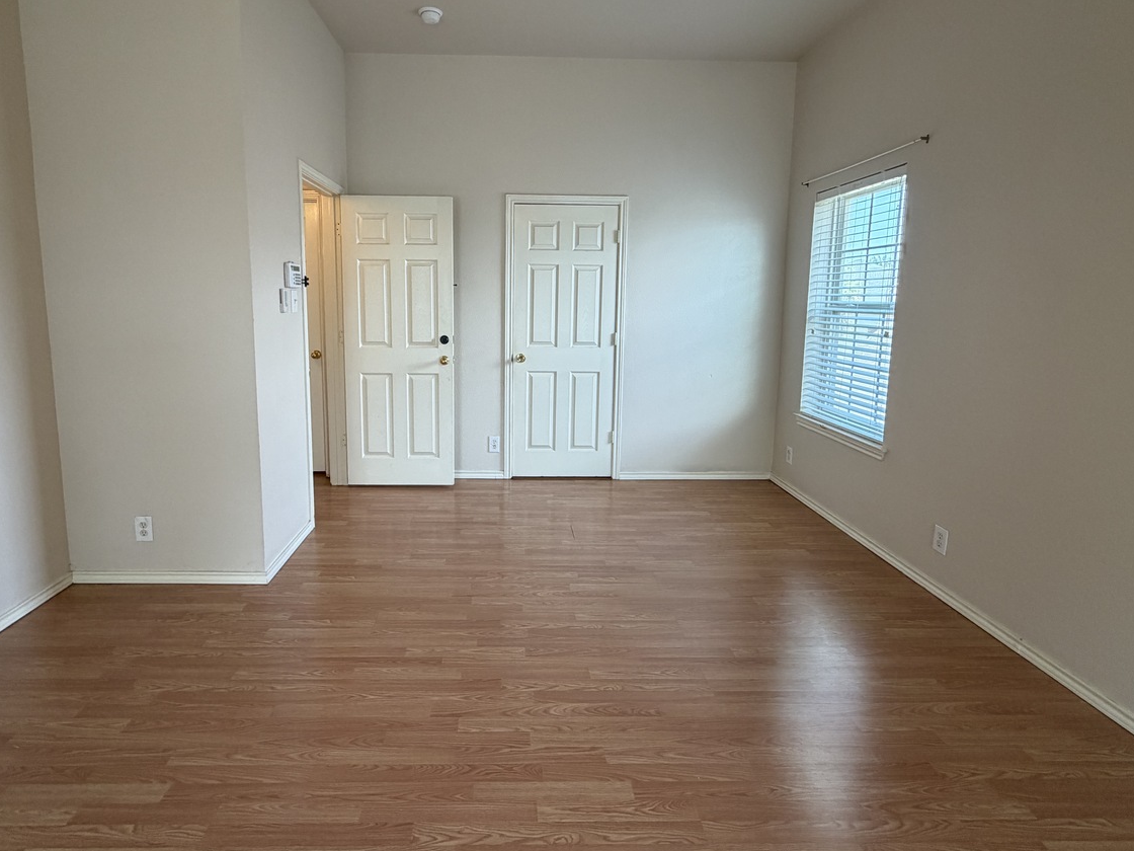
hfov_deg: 87.6
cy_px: 368
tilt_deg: -6.9
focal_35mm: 18
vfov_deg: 71.3
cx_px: 524
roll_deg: -0.6
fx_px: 590
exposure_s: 1/111
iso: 200
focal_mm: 2.22
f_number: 2.2
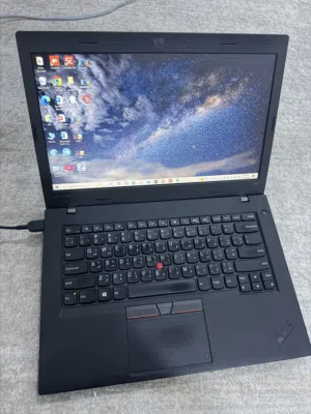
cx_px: 156
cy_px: 207
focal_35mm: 24
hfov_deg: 56.8
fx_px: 287
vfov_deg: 71.6
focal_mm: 6.76
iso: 320
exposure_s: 1/55
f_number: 1.78
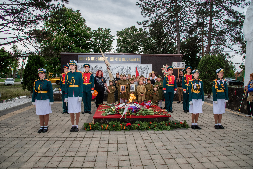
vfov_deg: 53.0
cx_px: 126
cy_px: 84
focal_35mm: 24
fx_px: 169
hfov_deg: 73.5
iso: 640
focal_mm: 24
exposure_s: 1/160
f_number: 10
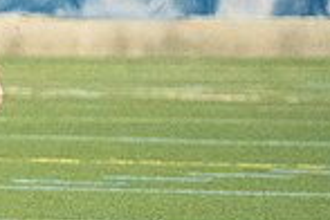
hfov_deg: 1.7
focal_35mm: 1187
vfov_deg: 1.2
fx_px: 10880
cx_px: -81
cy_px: 193
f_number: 2.8
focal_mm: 200
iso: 12800
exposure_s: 1/500
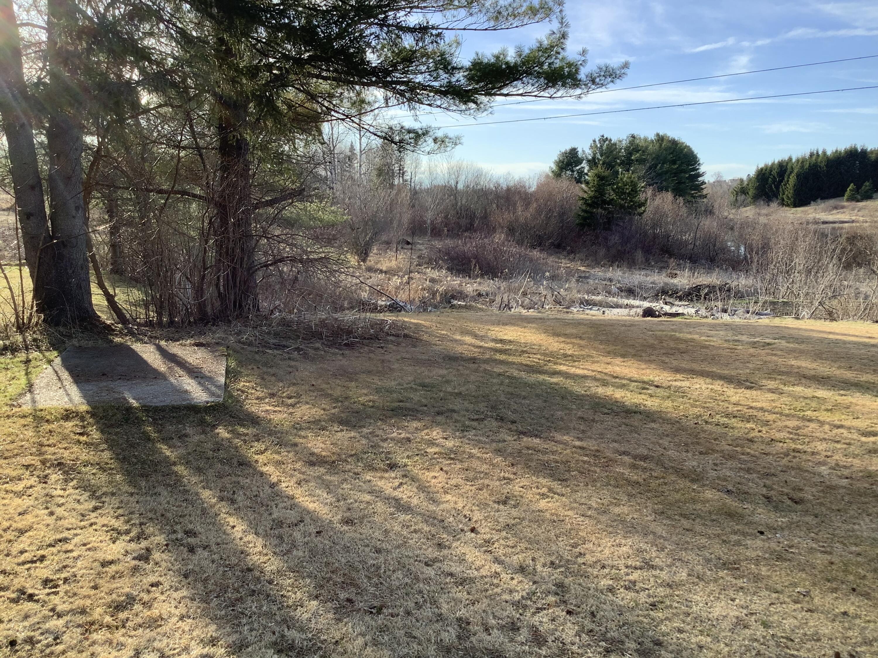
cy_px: 329
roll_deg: +1.7
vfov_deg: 45.4
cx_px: 439
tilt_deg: -8.9
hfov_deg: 58.4
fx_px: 786
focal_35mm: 31
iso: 25
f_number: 2.4
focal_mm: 3.3
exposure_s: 1/275
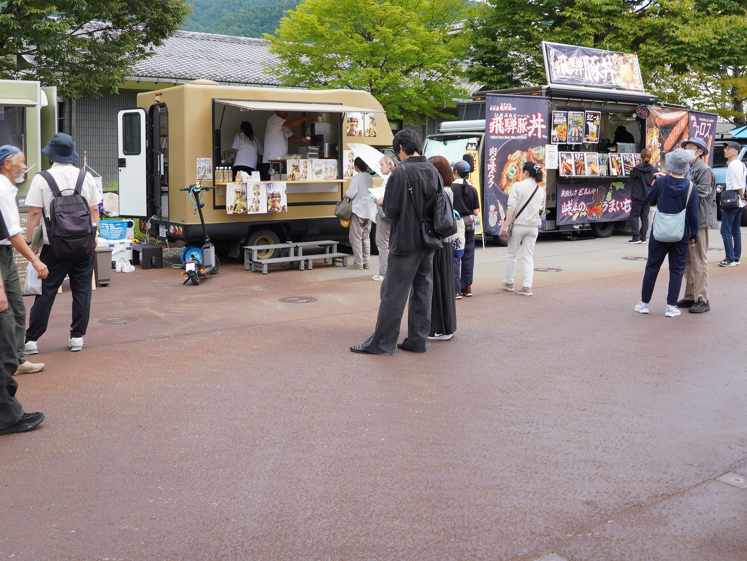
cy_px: 192
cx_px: 368
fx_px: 820
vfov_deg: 37.4
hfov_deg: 49.0
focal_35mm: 38
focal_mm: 24
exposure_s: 1/80
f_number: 8
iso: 100
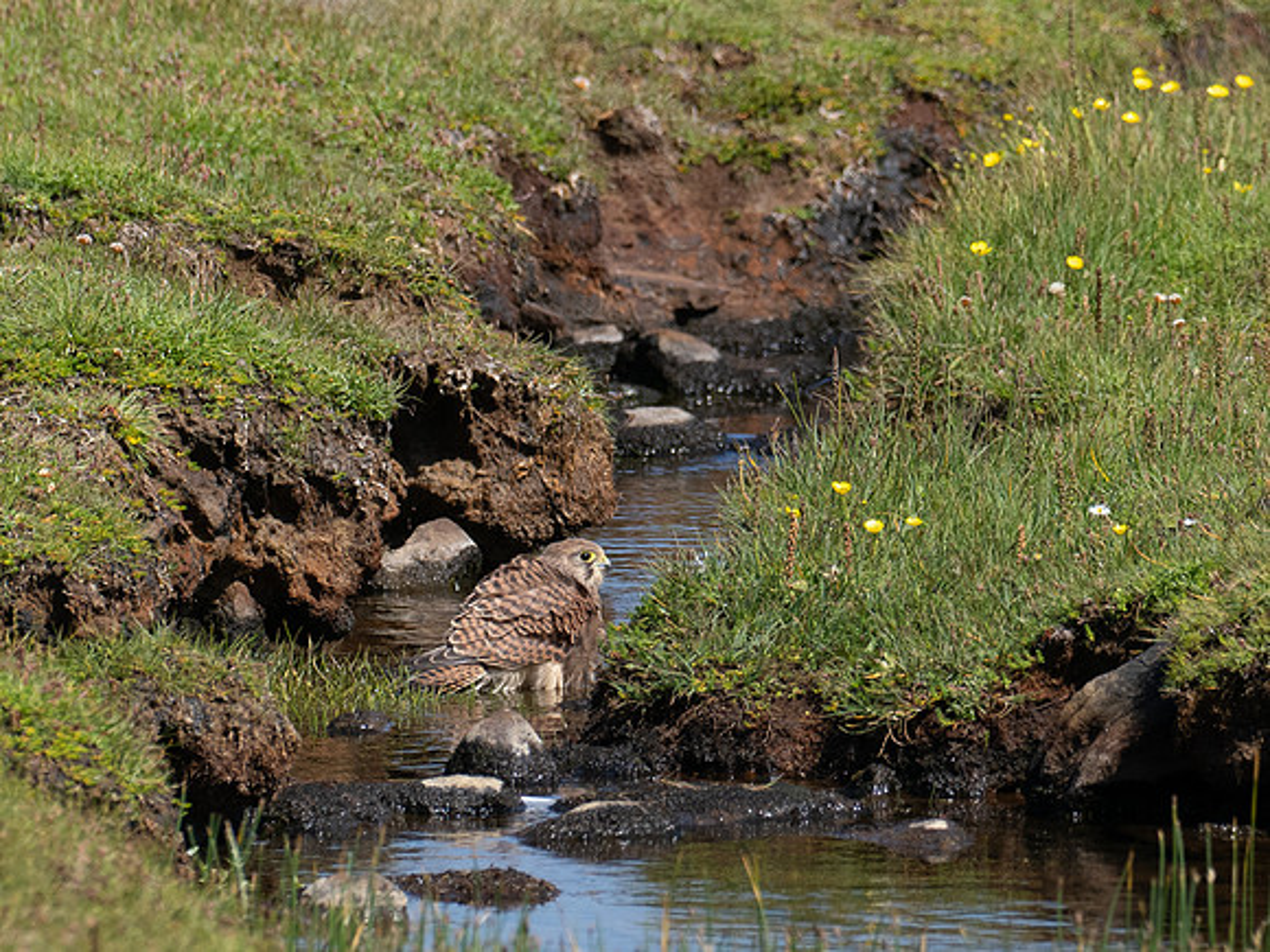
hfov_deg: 1.7
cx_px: 575
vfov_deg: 1.3
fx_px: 43302
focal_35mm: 1180
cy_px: 559
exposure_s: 1/1250
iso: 200
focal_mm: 300
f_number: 4.5
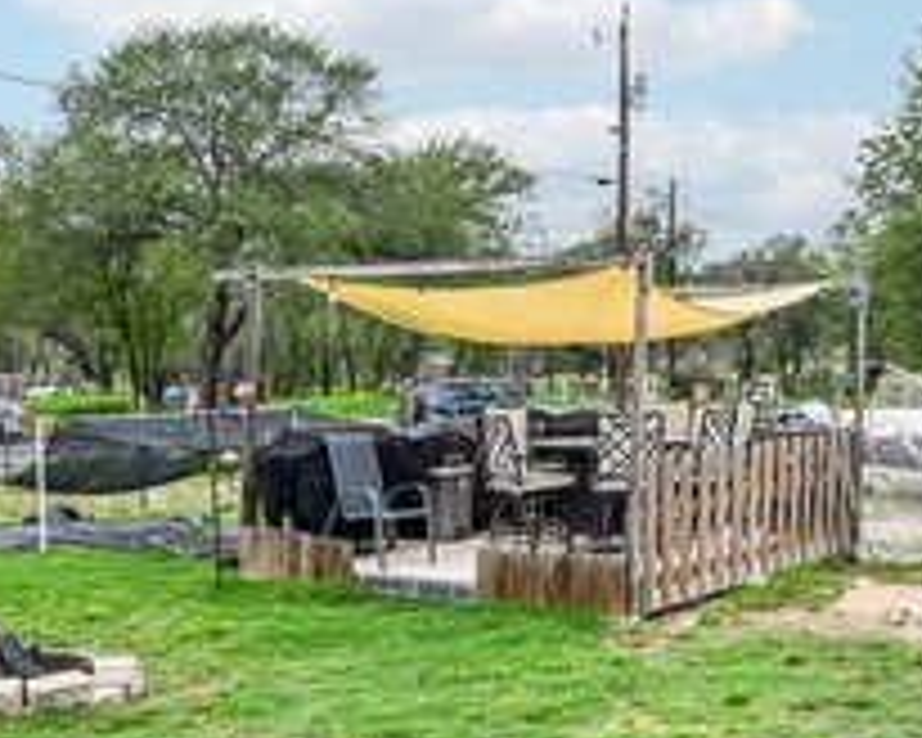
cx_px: 814
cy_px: 254
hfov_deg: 37.2
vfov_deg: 31.9
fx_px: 1283
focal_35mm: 47
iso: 400
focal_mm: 16
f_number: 8
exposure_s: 1/400
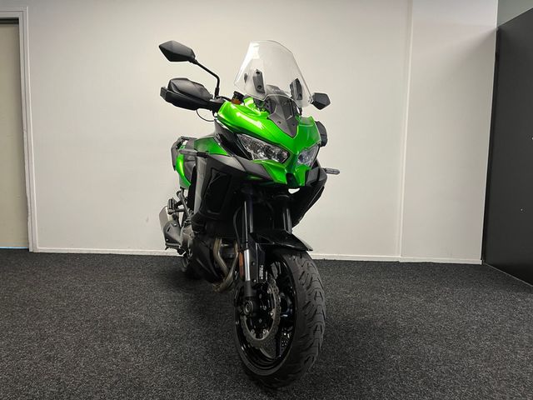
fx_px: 400
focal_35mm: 26
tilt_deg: -5.7
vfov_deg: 53.1
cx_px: 266
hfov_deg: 67.3
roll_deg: +0.6
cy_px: 200
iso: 80
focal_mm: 5.1
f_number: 1.6
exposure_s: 1/50
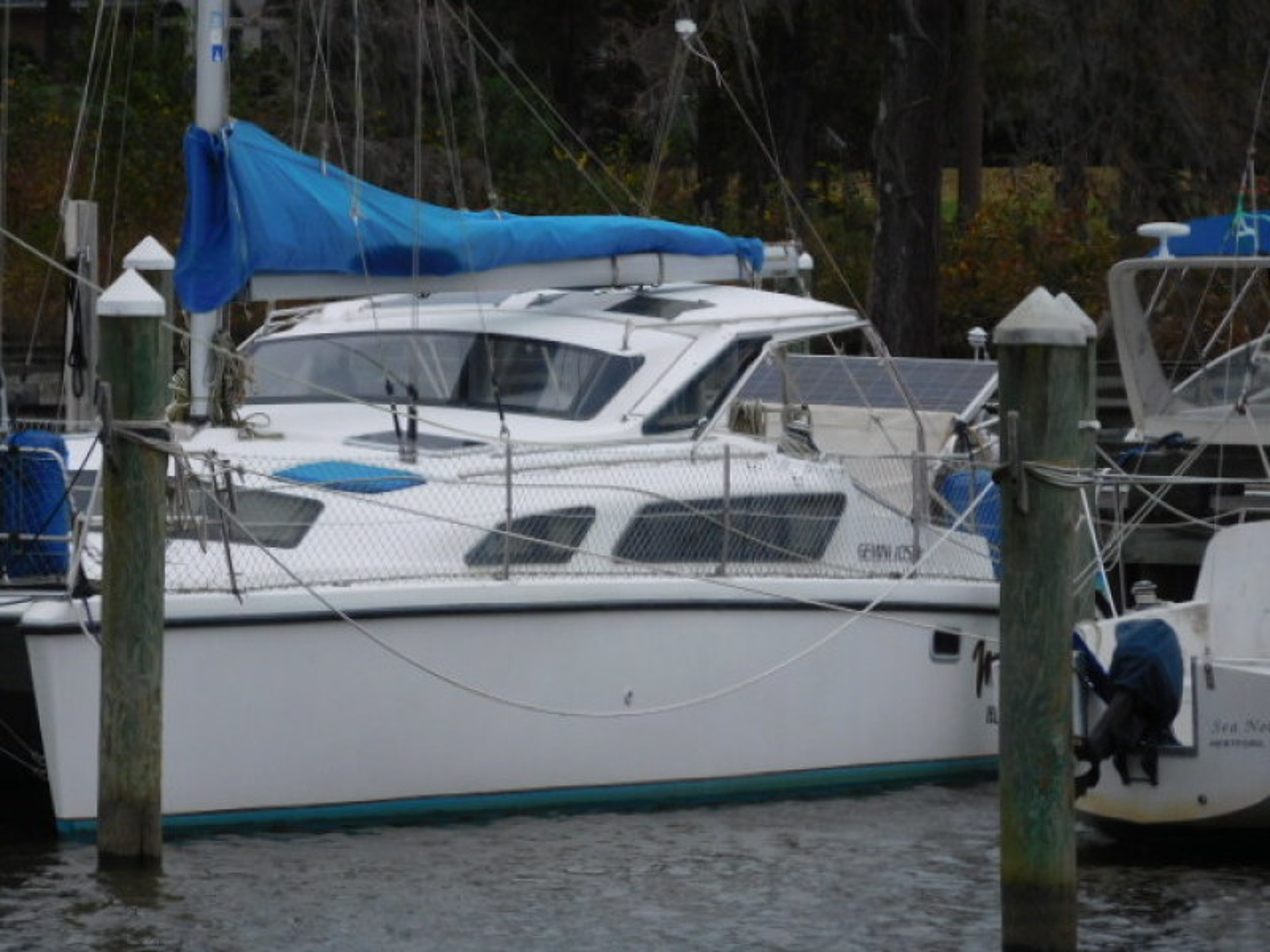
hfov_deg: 6.2
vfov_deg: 4.6
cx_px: 635
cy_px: 476
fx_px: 11740
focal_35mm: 320
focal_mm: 57.1
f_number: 5.9
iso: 125
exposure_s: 1/320
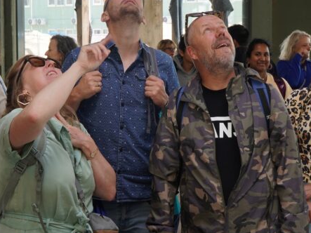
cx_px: 172
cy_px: 95
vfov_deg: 19.6
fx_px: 674
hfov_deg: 26.0
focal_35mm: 75
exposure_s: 1/60
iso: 200
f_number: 8
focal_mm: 30
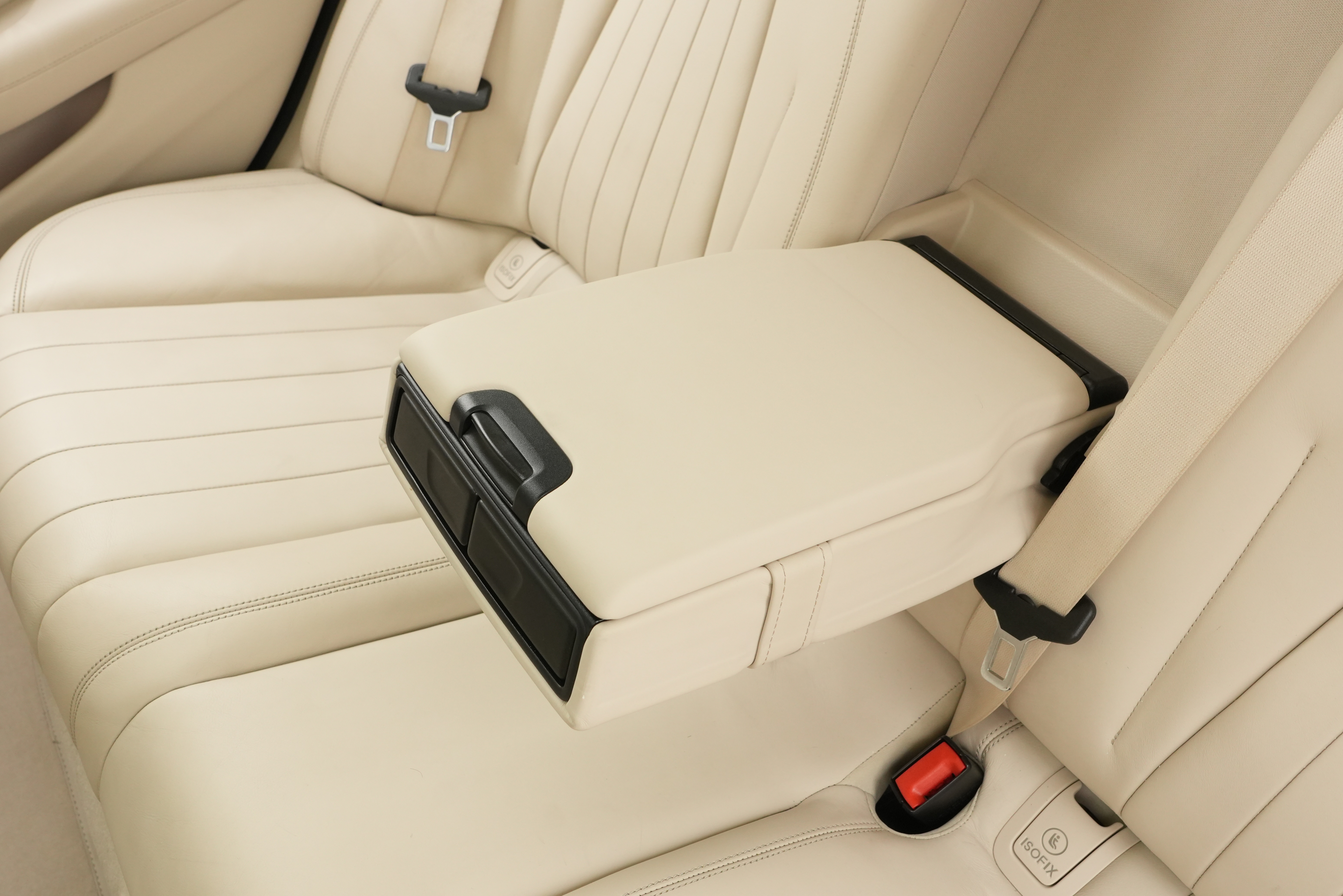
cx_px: 672
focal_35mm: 33
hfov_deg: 57.2
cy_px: 448
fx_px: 1231
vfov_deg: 40.0
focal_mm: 22
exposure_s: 1/25
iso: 1000
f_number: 7.1
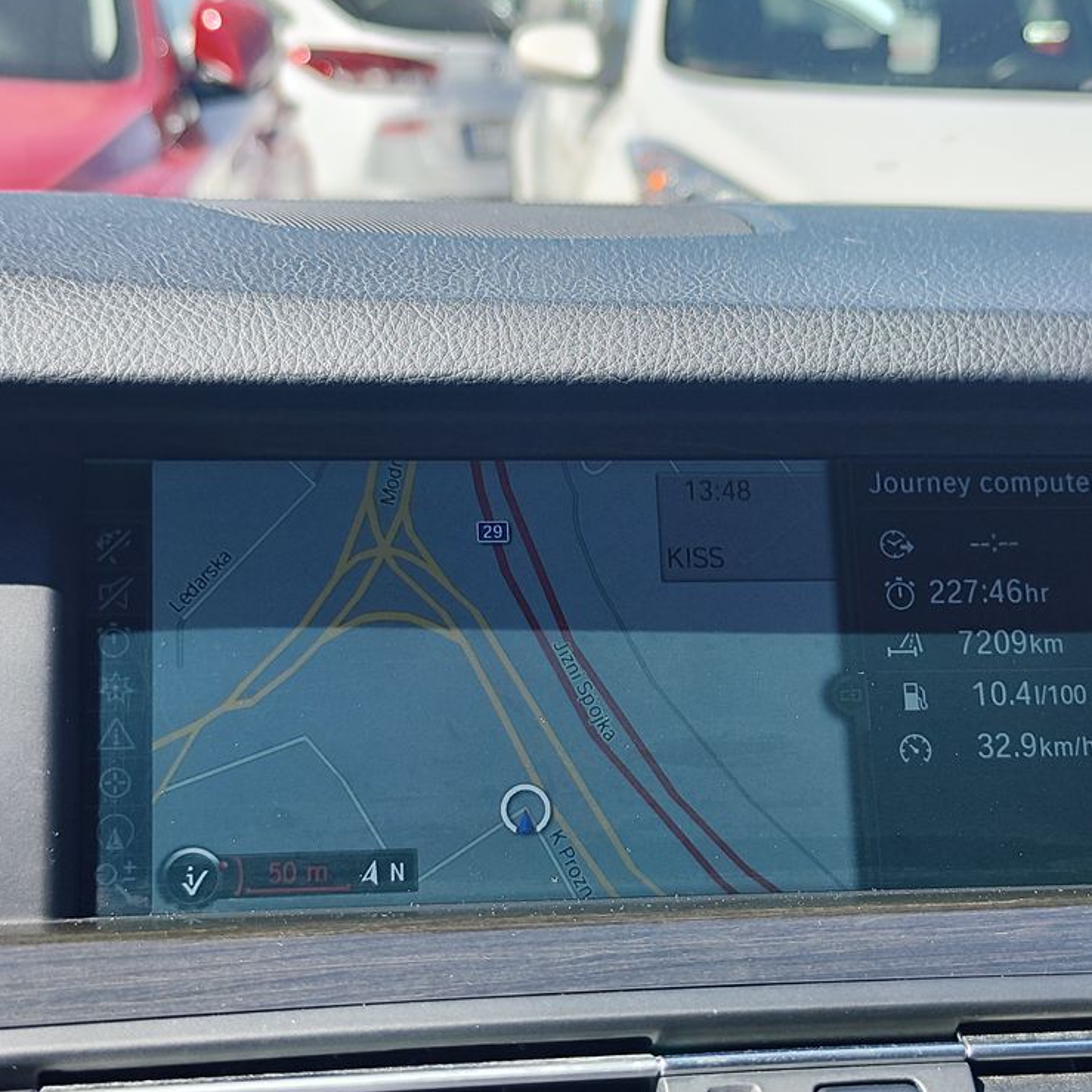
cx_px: 644
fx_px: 1178
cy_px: 579
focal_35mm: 33
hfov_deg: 49.5
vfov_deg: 49.7
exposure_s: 1/297
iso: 50
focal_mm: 7.01
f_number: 1.69
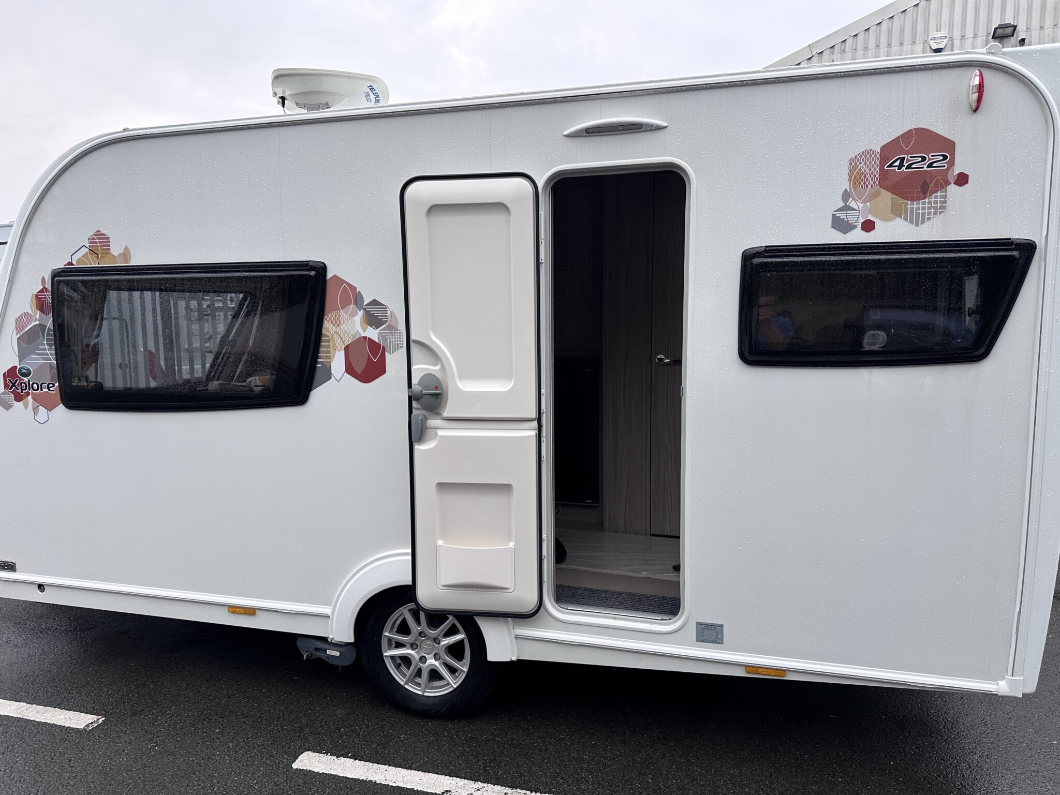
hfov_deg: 71.6
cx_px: 530
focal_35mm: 24
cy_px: 398
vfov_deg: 56.8
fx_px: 735
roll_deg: -1.7
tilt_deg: -2.1
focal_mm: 6.86
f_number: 1.78
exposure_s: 1/460
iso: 80
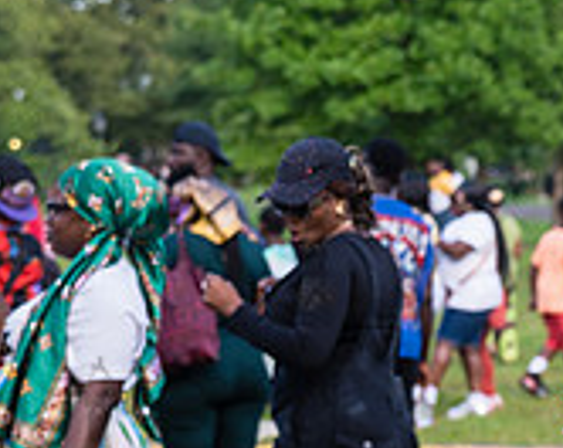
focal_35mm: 184
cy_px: 414
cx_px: 750
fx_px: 3059
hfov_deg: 10.3
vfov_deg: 8.3
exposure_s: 1/500
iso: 500
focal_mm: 56
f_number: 3.5
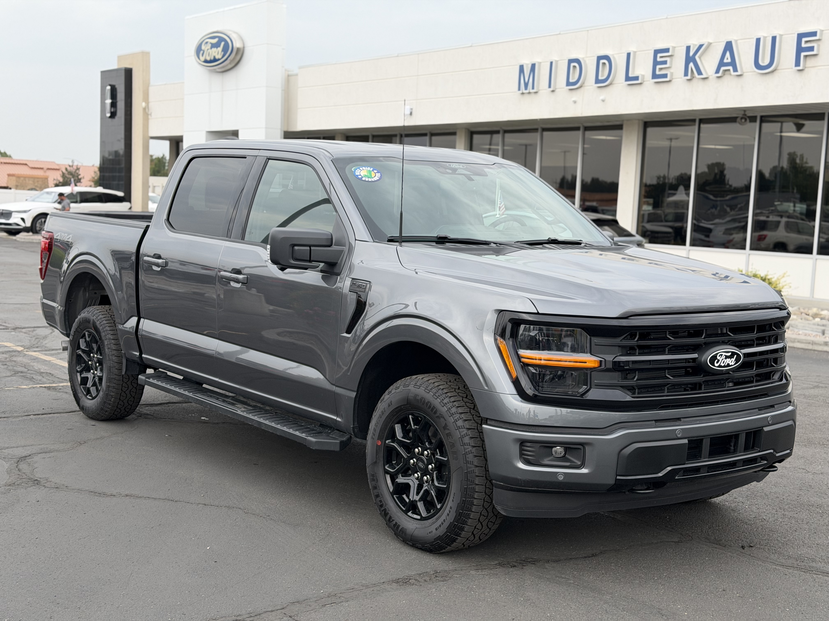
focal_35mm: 48
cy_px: 310
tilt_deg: -5.3
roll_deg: -2.5
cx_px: 414
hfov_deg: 39.7
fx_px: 1150
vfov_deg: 30.3
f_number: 1.78
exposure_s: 1/1149
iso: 64
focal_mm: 6.76
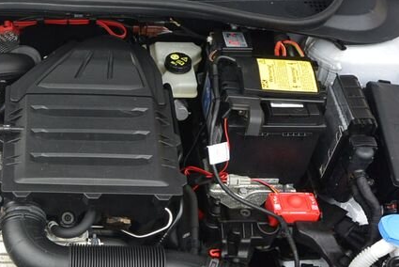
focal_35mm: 65
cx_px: 64
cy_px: 183
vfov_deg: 20.9
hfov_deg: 30.0
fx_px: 721
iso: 160
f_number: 4
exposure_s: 1/320
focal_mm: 10
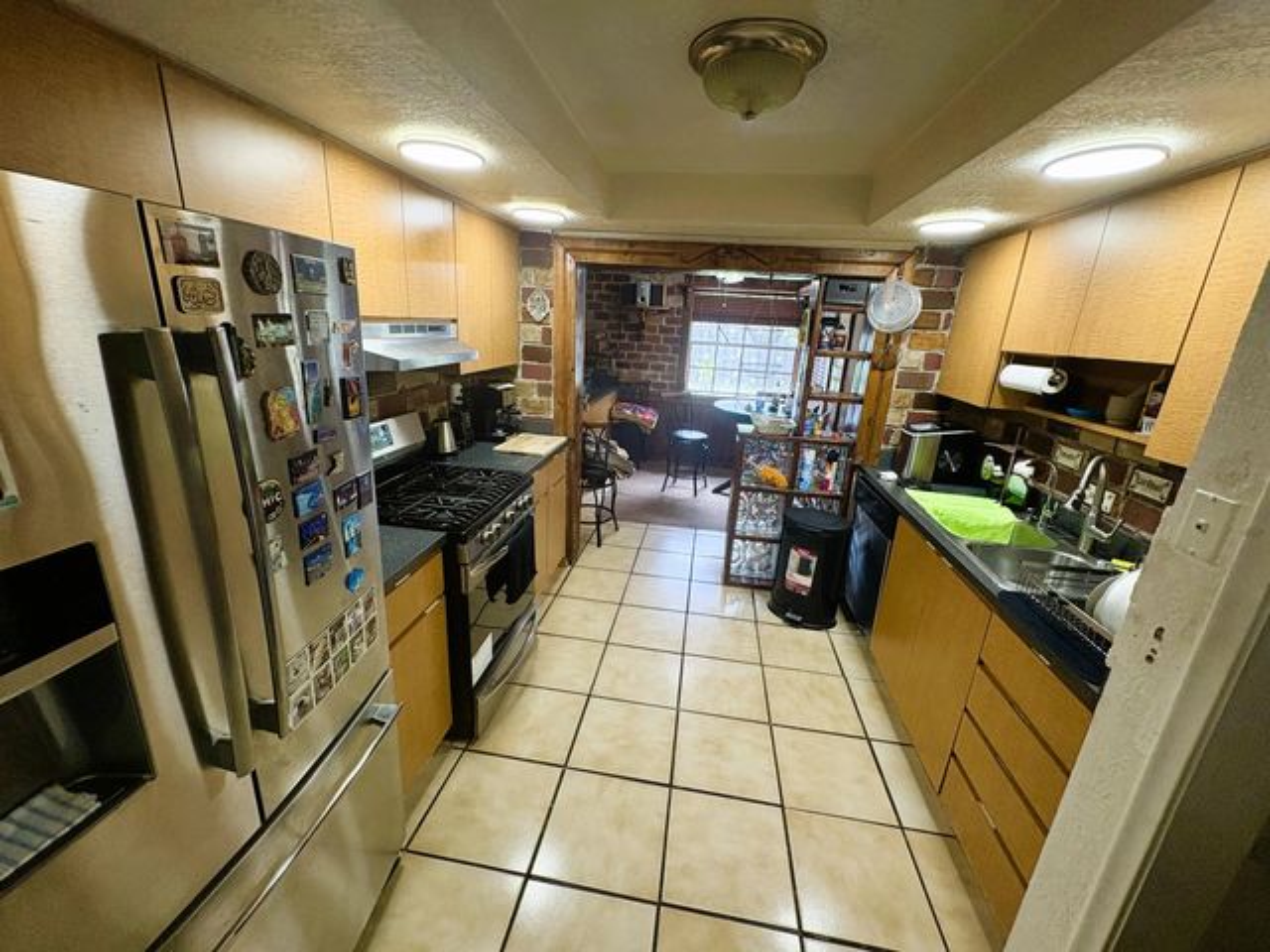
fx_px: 514
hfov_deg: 102.1
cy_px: 476
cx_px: 635
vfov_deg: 85.7
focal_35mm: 14
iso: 250
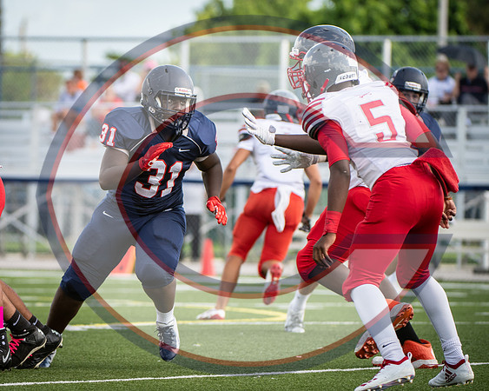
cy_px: 190
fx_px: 5086
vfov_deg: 4.4
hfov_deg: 5.5
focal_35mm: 352
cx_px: 124
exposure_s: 1/1000
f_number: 4
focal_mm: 220
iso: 125
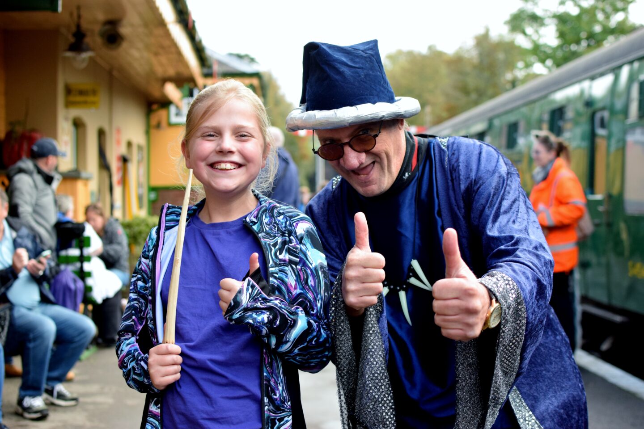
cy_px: 214
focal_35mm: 52
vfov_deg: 25.8
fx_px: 939
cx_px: 322
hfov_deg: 37.9
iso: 800
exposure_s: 1/1000
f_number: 3.5
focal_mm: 35
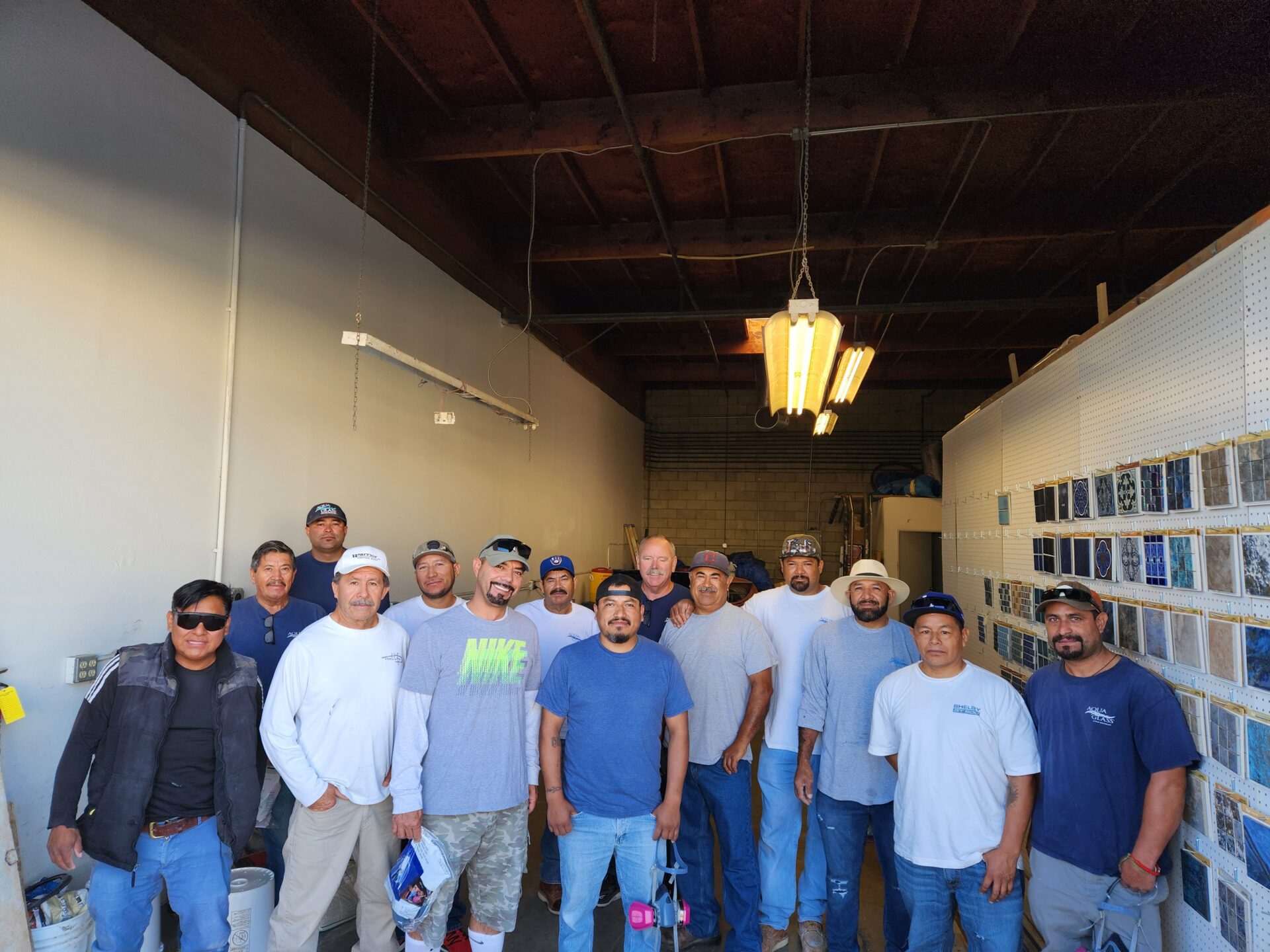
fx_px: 844
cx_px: 635
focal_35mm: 23
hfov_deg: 73.9
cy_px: 476
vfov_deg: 58.9
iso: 50
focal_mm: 5.4
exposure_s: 1/180
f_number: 1.8
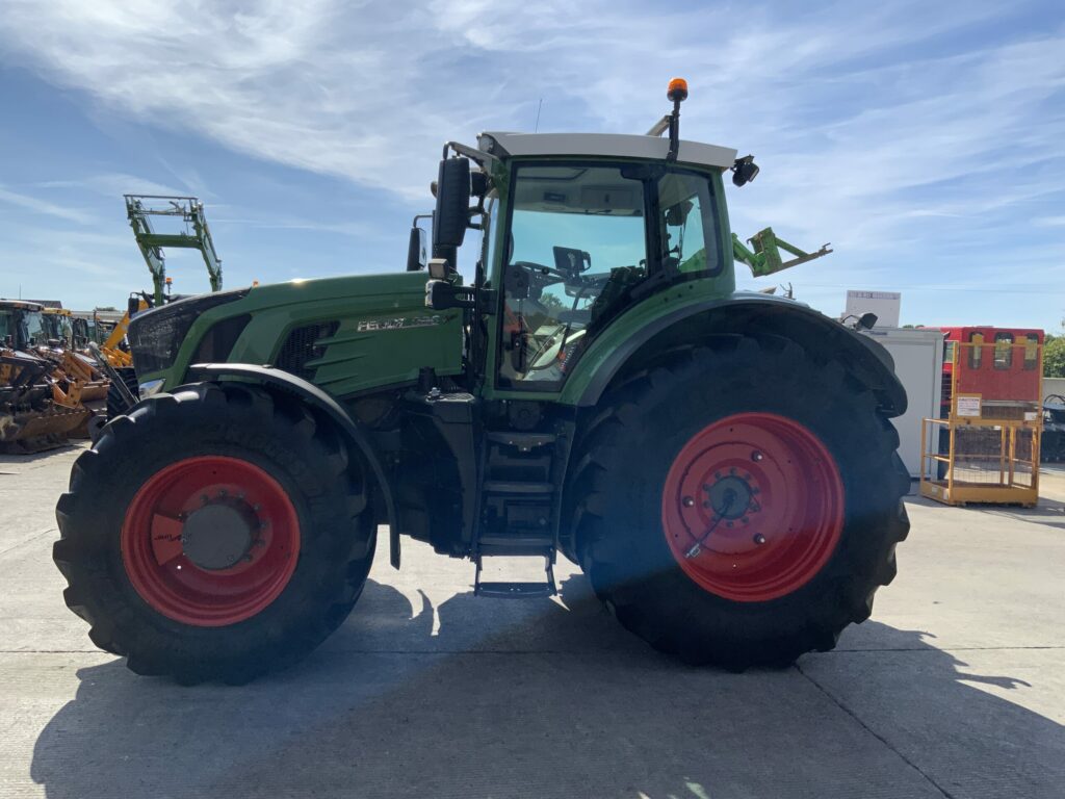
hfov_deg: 61.7
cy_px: 400
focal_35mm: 29
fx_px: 892
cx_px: 532
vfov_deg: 48.2
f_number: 1.8
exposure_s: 1/2538
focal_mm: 3
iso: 20
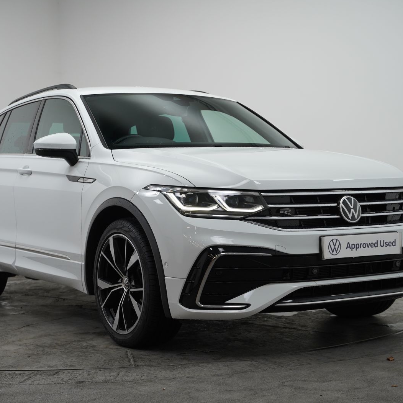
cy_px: 200
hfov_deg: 27.3
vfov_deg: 27.3
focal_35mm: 63
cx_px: 195
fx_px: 829
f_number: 4
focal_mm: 48.7
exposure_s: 1/160
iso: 1000
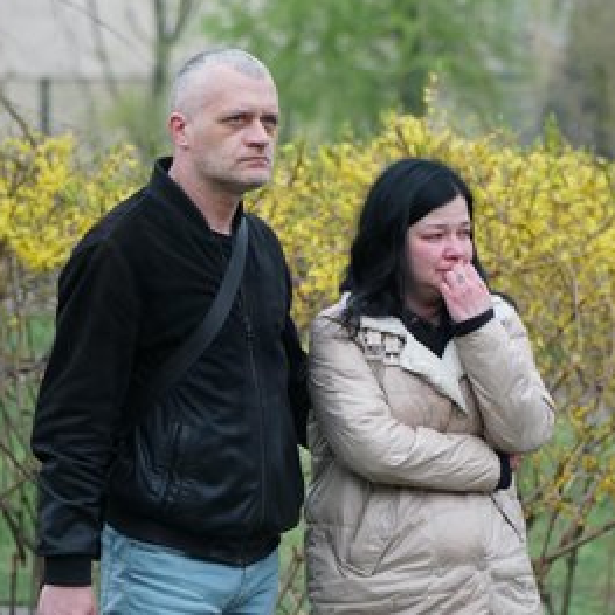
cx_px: 334
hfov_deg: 8.6
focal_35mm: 204
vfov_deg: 8.6
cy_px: 306
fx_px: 4093
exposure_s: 1/320
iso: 500
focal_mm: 105
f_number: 4
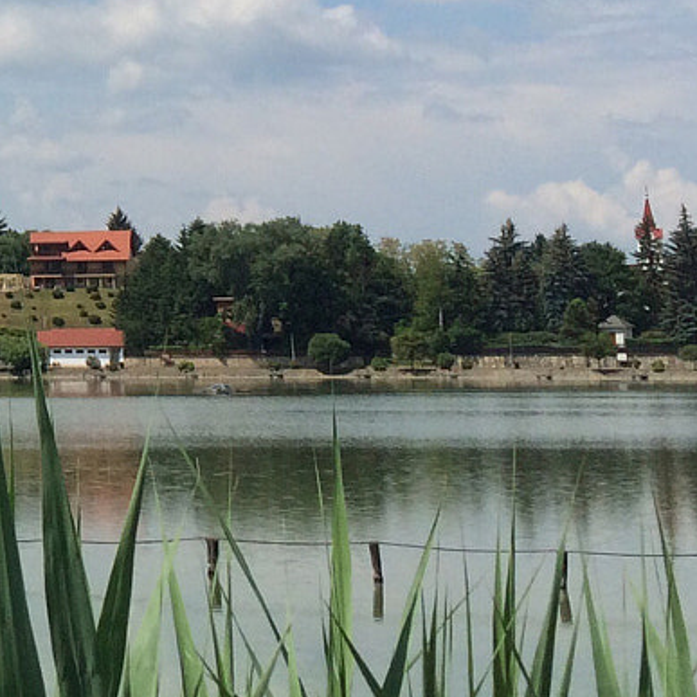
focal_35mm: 106
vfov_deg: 16.1
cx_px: -448
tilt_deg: +8.1
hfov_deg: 14.9
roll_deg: +0.1
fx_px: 2415
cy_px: 7
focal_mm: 4.15
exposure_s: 1/4115
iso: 32
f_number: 2.2
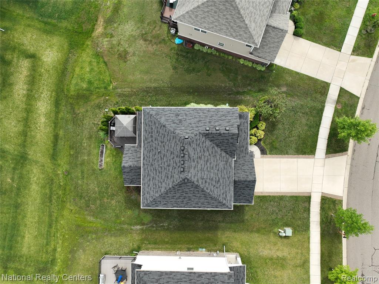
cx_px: 190
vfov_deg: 56.8
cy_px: 142
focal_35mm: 24
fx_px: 263
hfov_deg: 71.6
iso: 110
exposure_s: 1/800
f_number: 2.8
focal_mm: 12.29
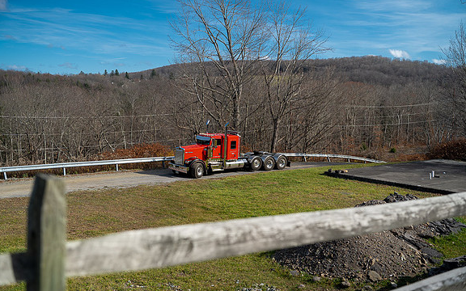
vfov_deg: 32.8
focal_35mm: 39
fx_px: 495
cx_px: 232
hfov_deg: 50.4
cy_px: 141
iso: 100
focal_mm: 38
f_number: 2.5
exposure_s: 1/60
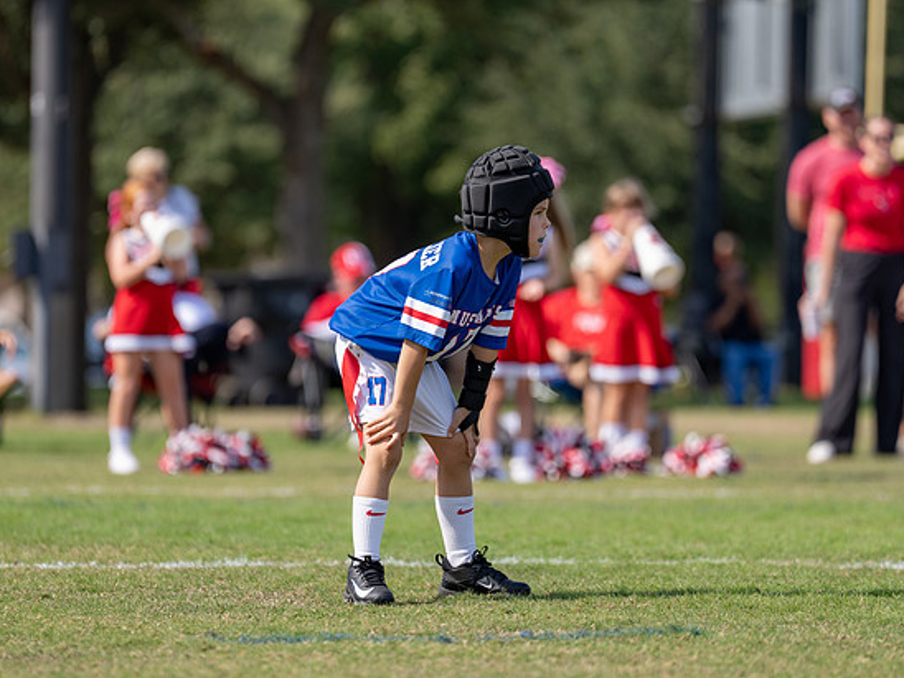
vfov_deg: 4.8
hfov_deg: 6.4
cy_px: 332
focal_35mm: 309
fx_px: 8070
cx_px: 435
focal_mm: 200
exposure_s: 1/1000
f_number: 2.8
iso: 100
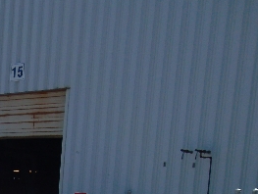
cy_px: 264
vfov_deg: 16.8
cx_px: -96
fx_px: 612
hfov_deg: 21.1
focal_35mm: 82
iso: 80
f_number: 8.9
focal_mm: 4.9
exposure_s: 1/160
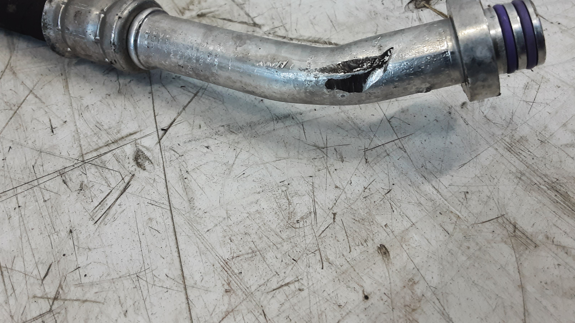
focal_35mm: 30
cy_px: 112
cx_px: 283
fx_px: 457
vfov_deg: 38.6
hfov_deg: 64.3
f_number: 1.9
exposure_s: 1/50
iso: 100
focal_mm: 2.91
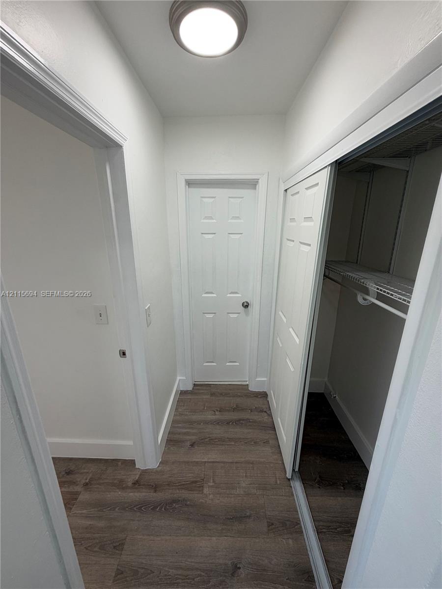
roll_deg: -0.2
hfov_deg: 85.7
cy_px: 294
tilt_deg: -15.6
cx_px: 221
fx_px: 238
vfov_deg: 102.1
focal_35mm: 14
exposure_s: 1/120
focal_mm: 2.22
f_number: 2.2
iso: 100
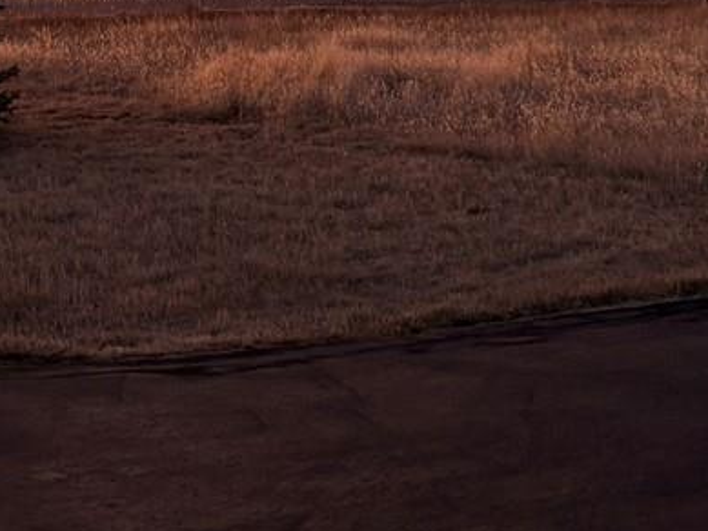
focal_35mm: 107
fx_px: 2189
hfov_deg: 18.2
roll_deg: -0.6
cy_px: -260
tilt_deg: +3.0
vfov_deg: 13.1
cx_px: 140
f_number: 1.6
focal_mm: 5.96
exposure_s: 1/121
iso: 80
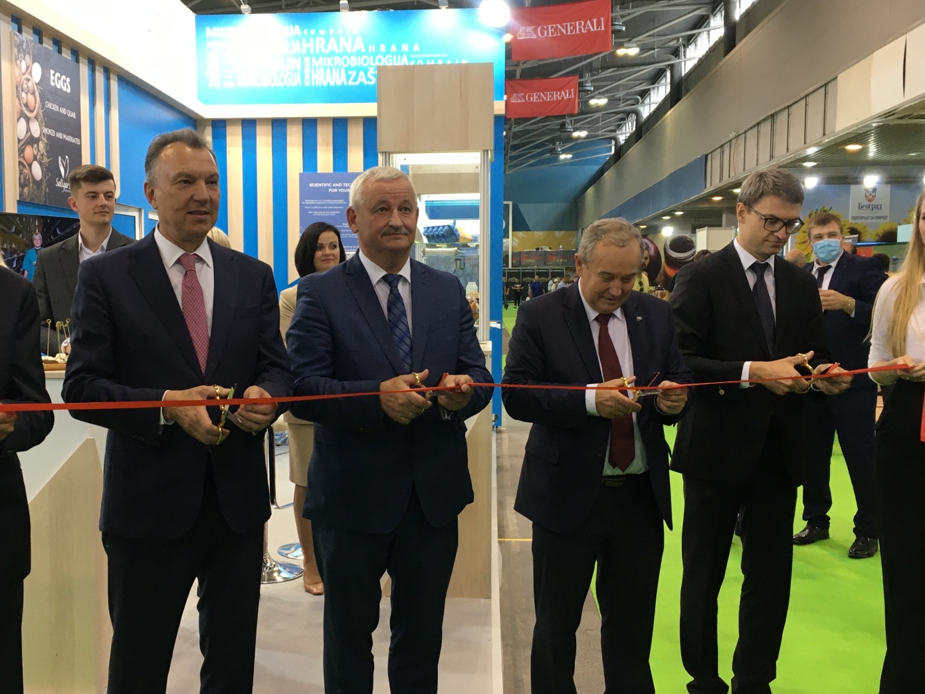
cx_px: 382
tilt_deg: -5.9
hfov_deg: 46.6
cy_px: 370
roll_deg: -0.3
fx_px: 1069
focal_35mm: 40
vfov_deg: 35.9
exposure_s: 1/33
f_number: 2.2
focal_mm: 4.15
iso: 40
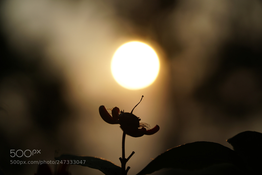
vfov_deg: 11.0
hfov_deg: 16.5
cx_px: 131
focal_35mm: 124
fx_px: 906
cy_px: 88
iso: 100
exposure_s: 1/2500
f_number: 4
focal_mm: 83
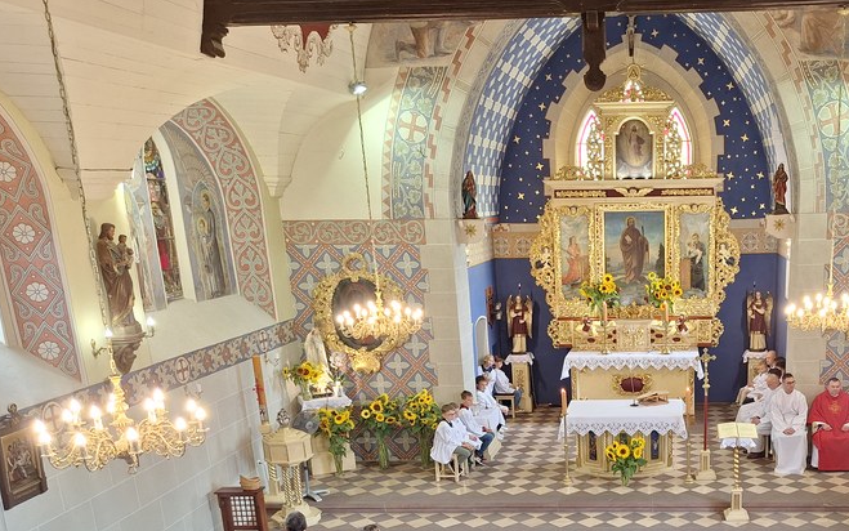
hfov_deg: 51.0
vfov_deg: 33.0
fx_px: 856
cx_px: 612
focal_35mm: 37
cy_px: 459
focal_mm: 5.54
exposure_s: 1/50
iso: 160
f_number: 1.8
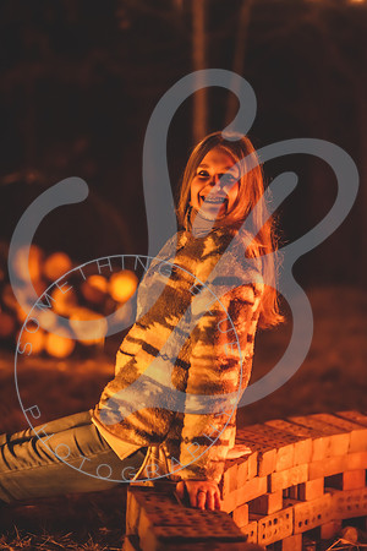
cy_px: 276
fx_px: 1300
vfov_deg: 23.9
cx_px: 184
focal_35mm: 85
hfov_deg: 16.1
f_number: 1.8
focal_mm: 85
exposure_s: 1/160
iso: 2500
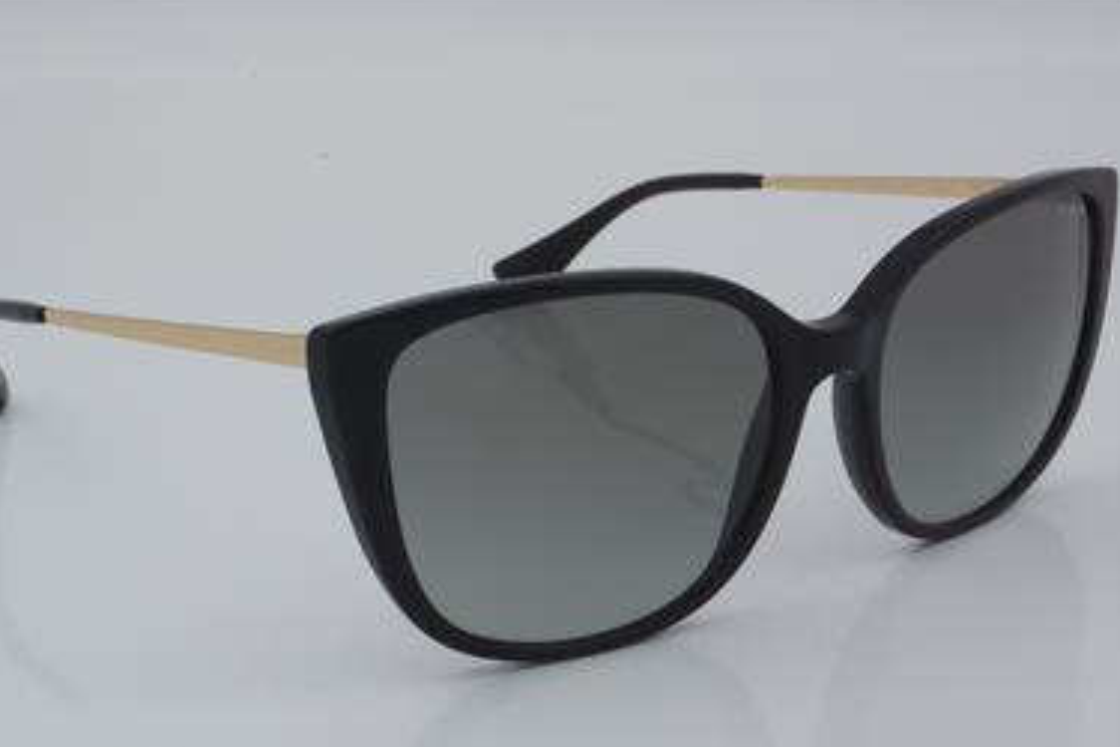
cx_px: 544
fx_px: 2489
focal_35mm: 80
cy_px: 379
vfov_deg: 17.1
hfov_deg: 25.4
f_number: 32
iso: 100
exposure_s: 1/4
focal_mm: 50
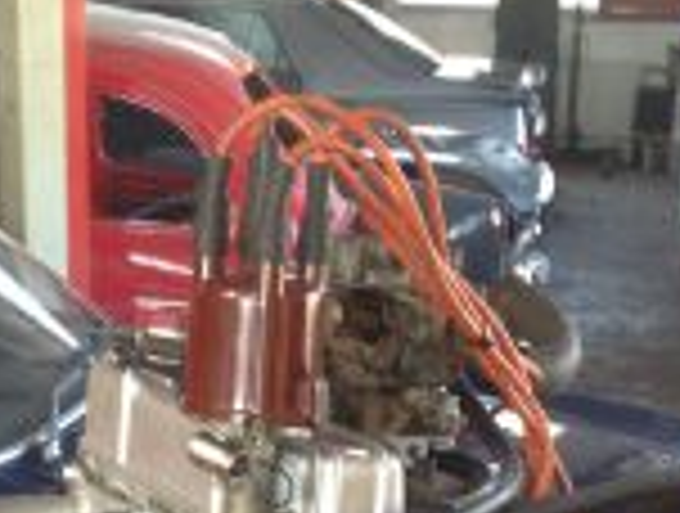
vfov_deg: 12.7
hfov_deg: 17.7
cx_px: 302
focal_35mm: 111
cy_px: 788
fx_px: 2186
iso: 64
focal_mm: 4.28
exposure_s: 1/20
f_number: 2.4
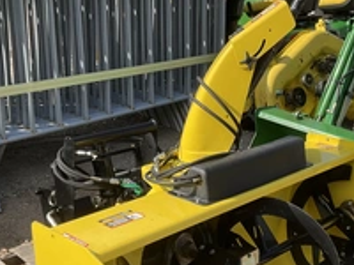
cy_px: 159
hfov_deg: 32.8
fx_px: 593
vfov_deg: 25.2
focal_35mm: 58
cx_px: 248
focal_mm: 3
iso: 25
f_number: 1.8
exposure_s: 1/1168
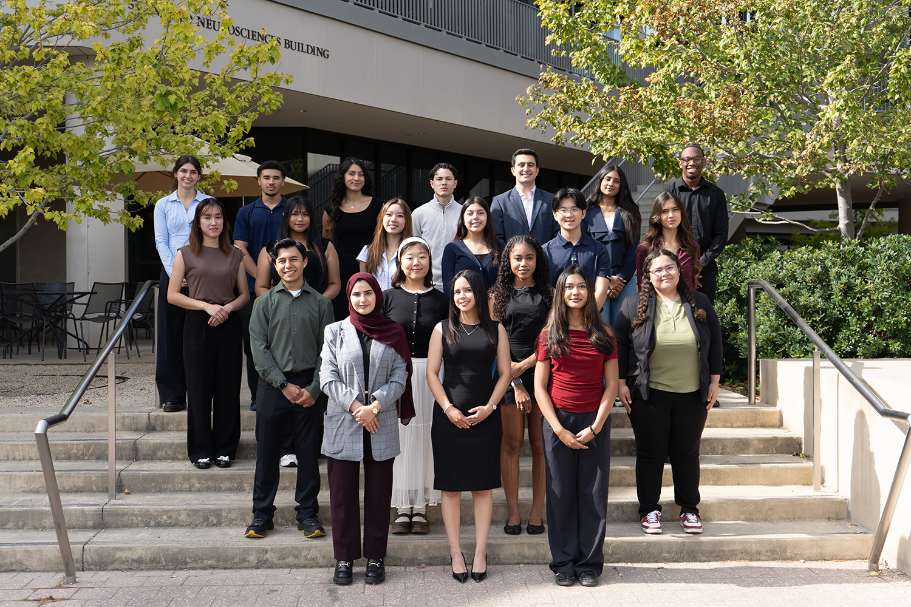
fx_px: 1063
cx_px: 456
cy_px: 304
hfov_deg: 46.4
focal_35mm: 42
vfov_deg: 31.9
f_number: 5.6
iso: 100
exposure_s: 1/200
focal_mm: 42
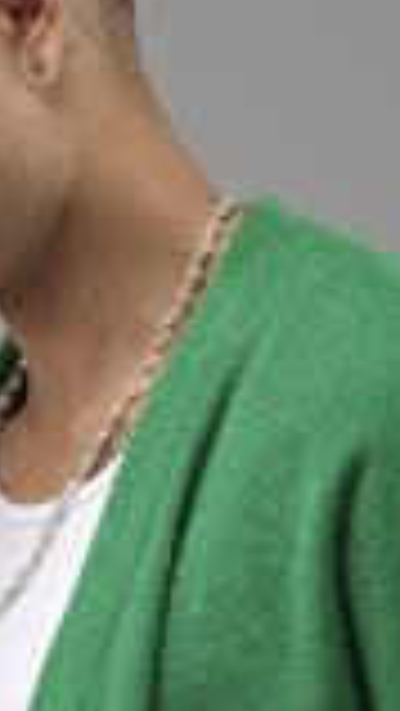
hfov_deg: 3.2
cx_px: 27
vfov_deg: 5.6
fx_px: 7195
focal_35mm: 382
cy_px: 882
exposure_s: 1/125
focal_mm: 64
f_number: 5
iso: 80
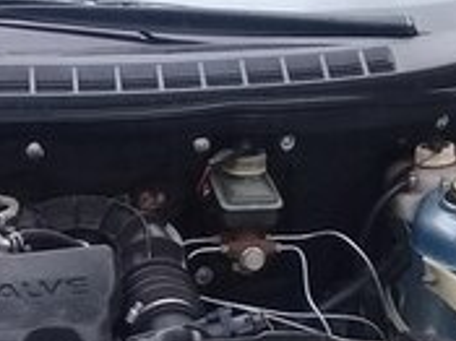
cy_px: 415
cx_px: 42
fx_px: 1540
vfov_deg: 12.3
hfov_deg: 16.6
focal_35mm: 117
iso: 50
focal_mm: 3.3
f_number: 2.2
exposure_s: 1/262
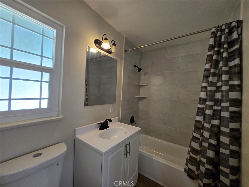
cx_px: 124
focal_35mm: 13
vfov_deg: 89.9
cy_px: 94
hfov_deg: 106.2
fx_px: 94
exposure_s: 1/60
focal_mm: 1.7
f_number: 2.2
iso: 64
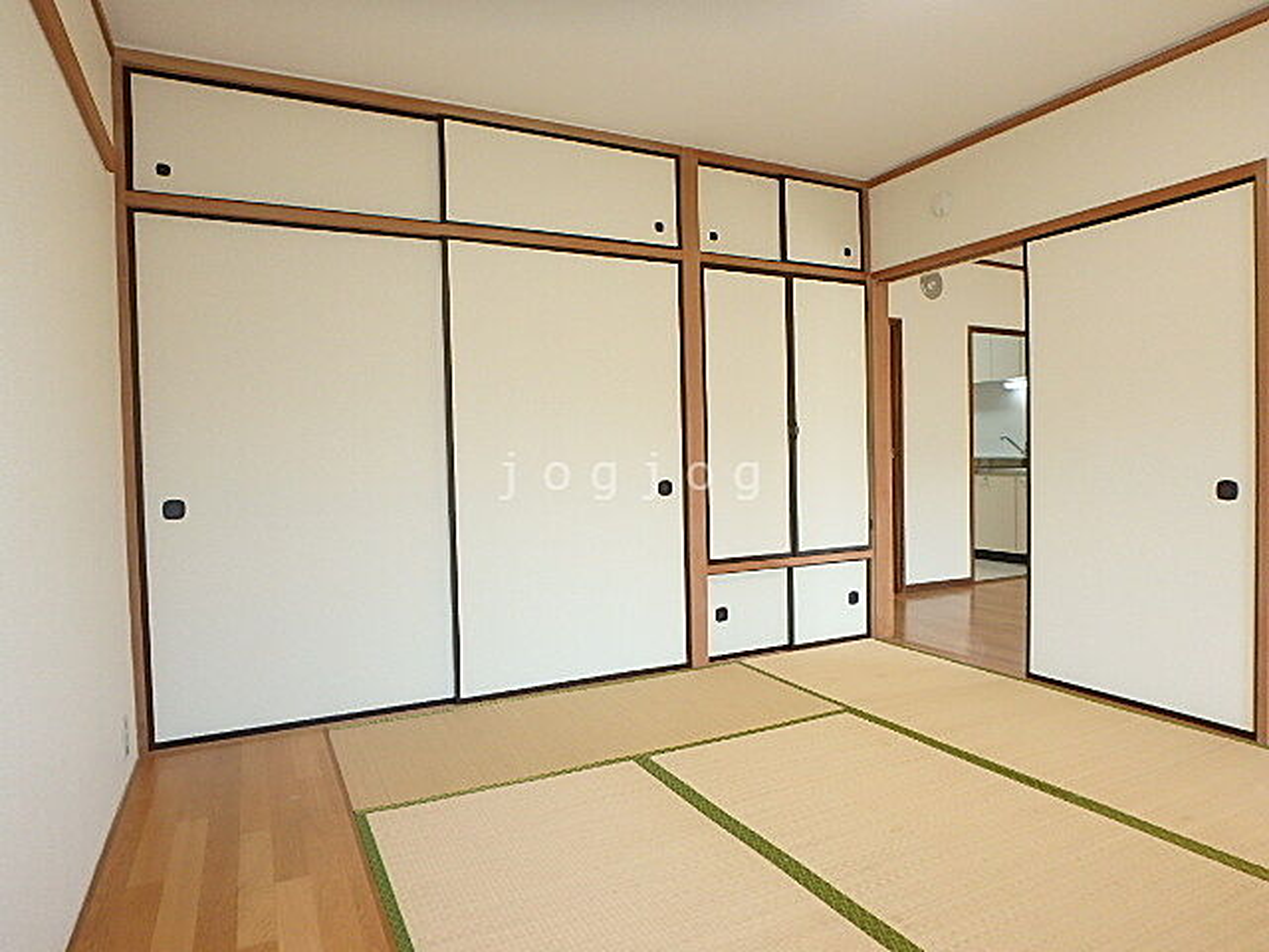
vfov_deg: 63.4
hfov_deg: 79.0
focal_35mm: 21
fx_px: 770
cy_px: 476
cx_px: 634
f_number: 3.5
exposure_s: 1/60
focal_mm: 3.7
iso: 200
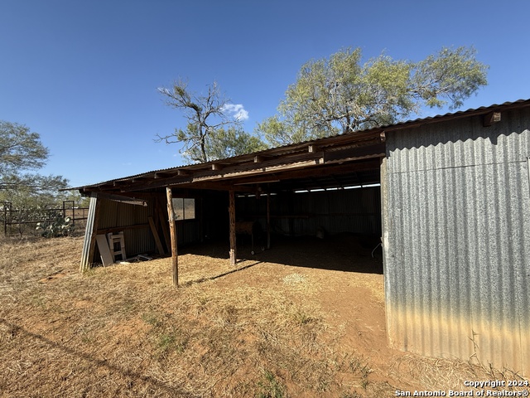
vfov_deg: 85.7
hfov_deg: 102.1
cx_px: 265
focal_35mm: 14
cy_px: 199
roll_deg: +1.9
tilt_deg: +0.9
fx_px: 214
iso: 50
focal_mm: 2.22
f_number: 2.2
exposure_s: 1/830
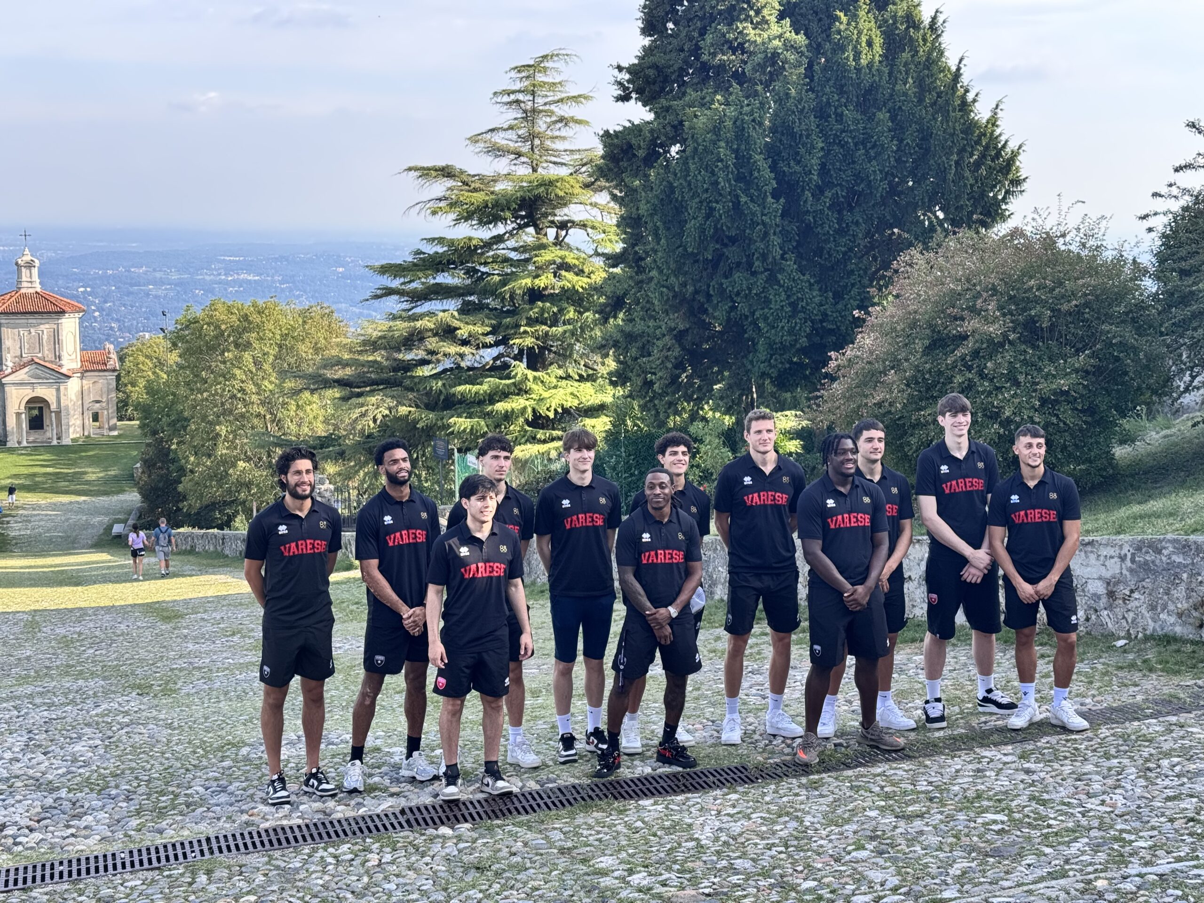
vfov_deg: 30.3
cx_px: 602
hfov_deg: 39.7
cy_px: 452
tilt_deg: -8.5
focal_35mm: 48
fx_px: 1670
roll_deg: -0.6
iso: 64
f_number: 1.78
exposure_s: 1/685
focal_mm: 6.76
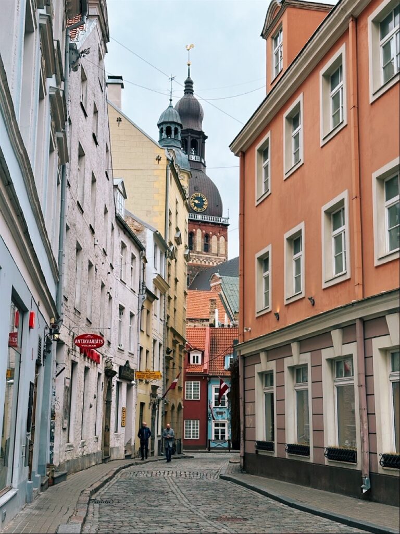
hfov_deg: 30.3
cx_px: 200
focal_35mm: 48
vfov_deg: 39.7
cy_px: 267
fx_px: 740
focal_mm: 6.86
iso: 64
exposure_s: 1/729
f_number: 1.78
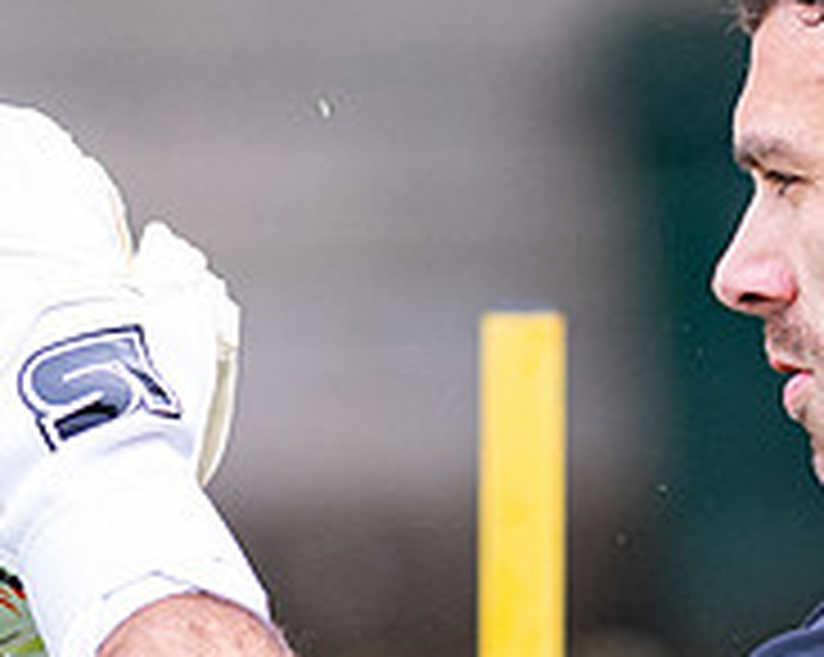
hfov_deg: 2.2
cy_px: 779
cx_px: 762
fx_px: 21511
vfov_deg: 1.8
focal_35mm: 883
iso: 640
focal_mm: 135
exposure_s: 1/2000
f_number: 2.2
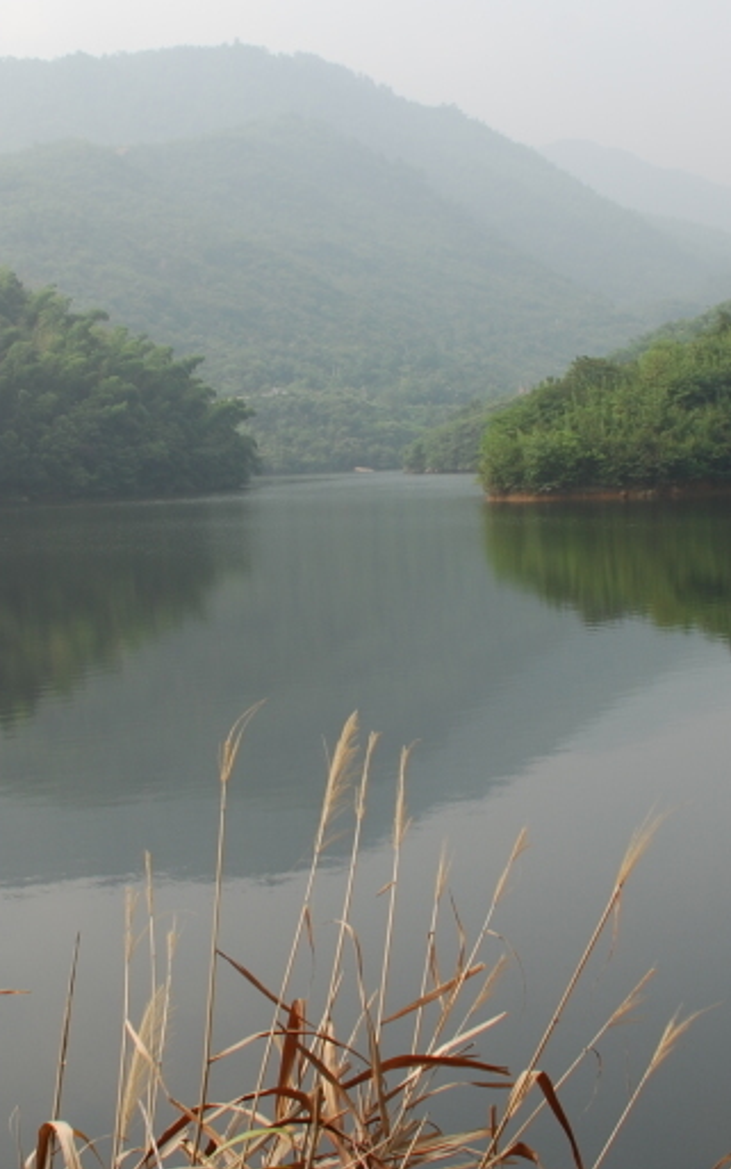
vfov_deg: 36.8
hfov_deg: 23.5
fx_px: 1752
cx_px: 257
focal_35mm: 55
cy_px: 491
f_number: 9
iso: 100
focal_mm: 18
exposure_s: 1/125
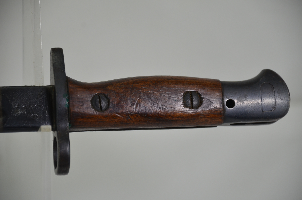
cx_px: 151
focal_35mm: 202
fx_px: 1695
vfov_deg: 6.8
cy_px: 100
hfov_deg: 10.2
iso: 400
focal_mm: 135
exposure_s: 1/320
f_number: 5.6
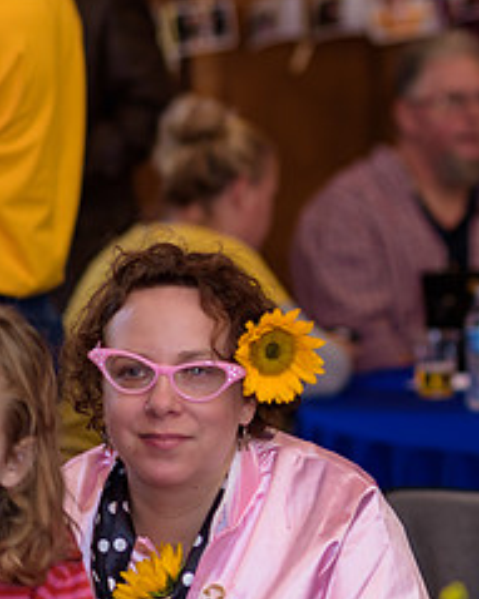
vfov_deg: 9.9
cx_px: 685
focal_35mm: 194
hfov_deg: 7.8
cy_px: 189
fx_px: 3440
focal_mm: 85
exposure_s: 1/125
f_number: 2.2
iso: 160
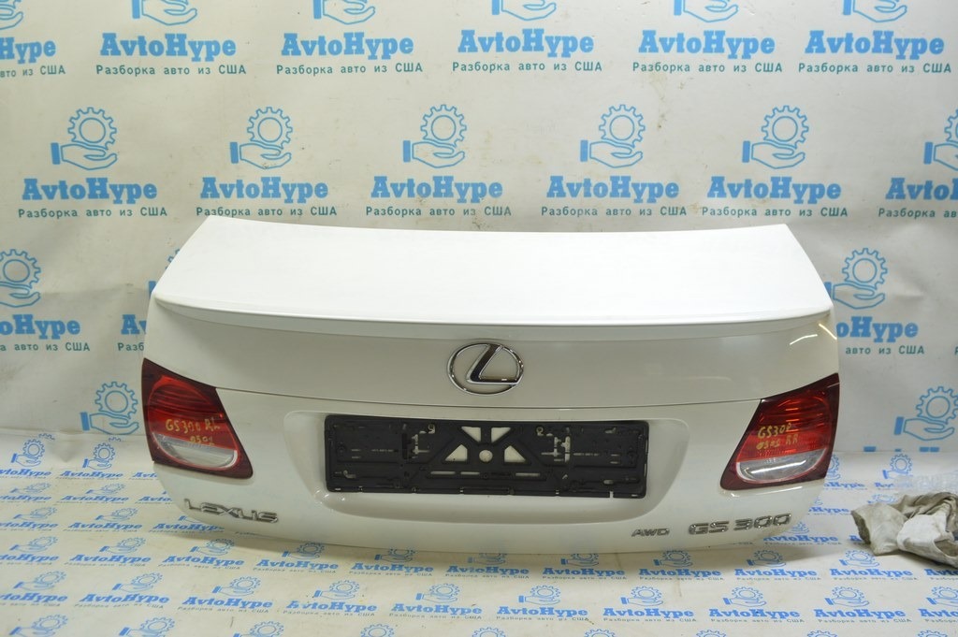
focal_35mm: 32
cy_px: 318
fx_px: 838
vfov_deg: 41.6
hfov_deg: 59.5
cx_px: 479
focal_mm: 21
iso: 400
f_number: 5.6
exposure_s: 1/20
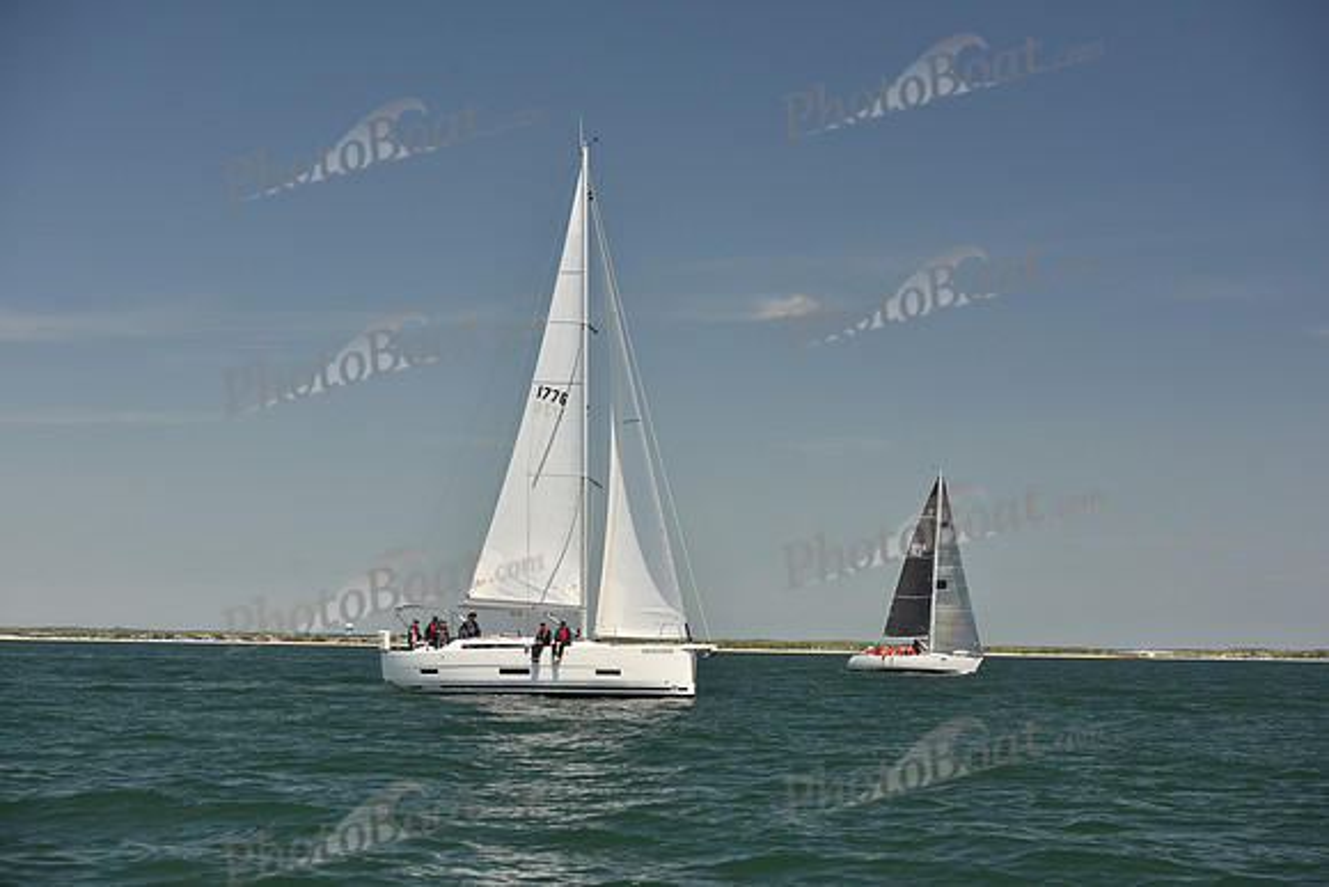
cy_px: 444
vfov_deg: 18.2
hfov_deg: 27.0
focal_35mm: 75
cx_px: 664
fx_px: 2769
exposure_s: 1/800
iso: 250
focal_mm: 75
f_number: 5.6
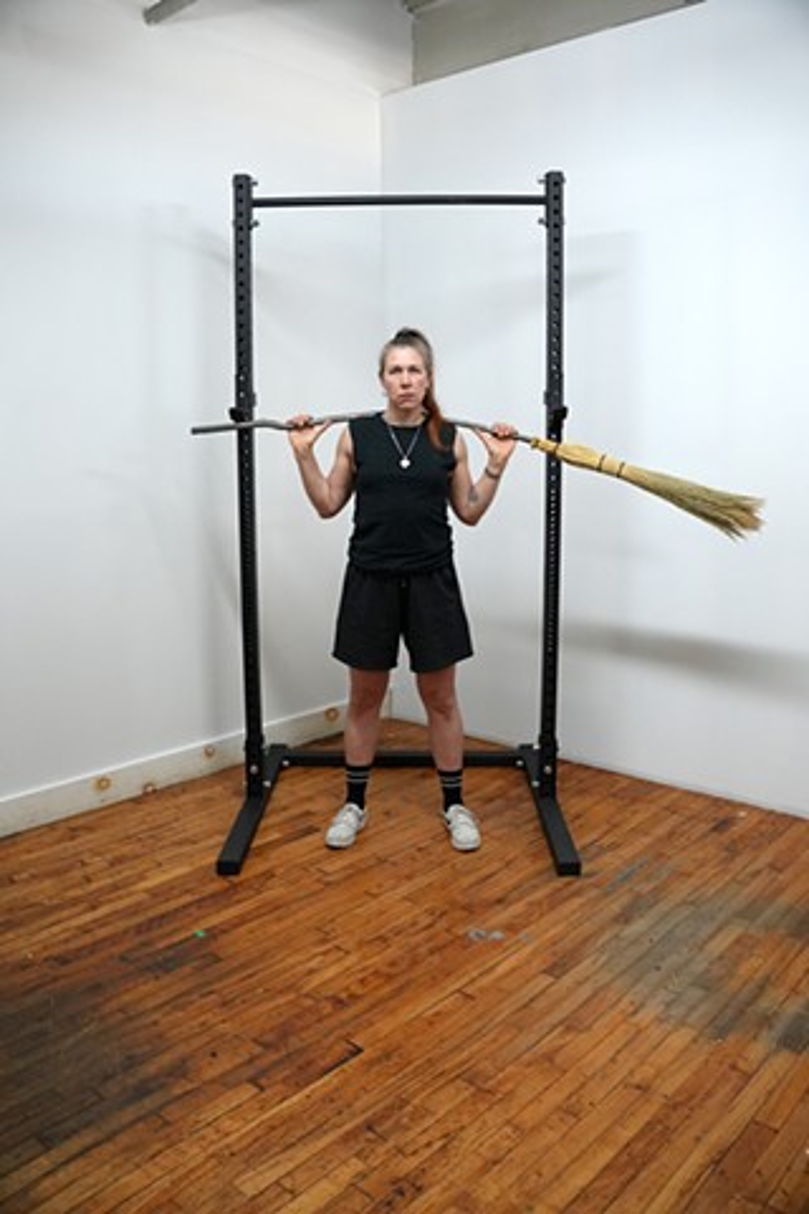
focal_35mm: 27
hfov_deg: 47.9
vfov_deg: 67.4
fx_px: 910
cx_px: 404
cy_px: 607
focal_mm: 18
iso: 1600
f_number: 4
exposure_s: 1/160
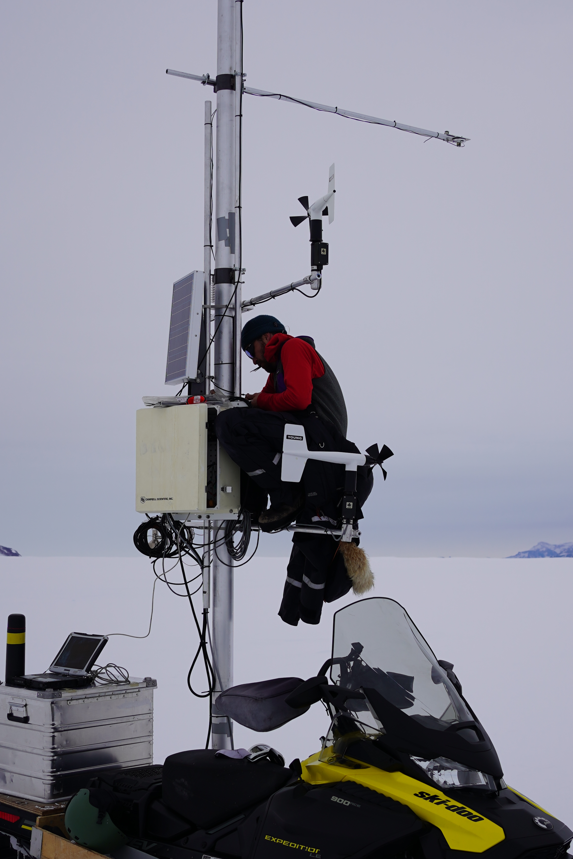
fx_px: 1433
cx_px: 280
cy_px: 465
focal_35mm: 60
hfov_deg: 22.6
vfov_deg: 33.4
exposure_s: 1/2500
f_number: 5
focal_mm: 35
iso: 100
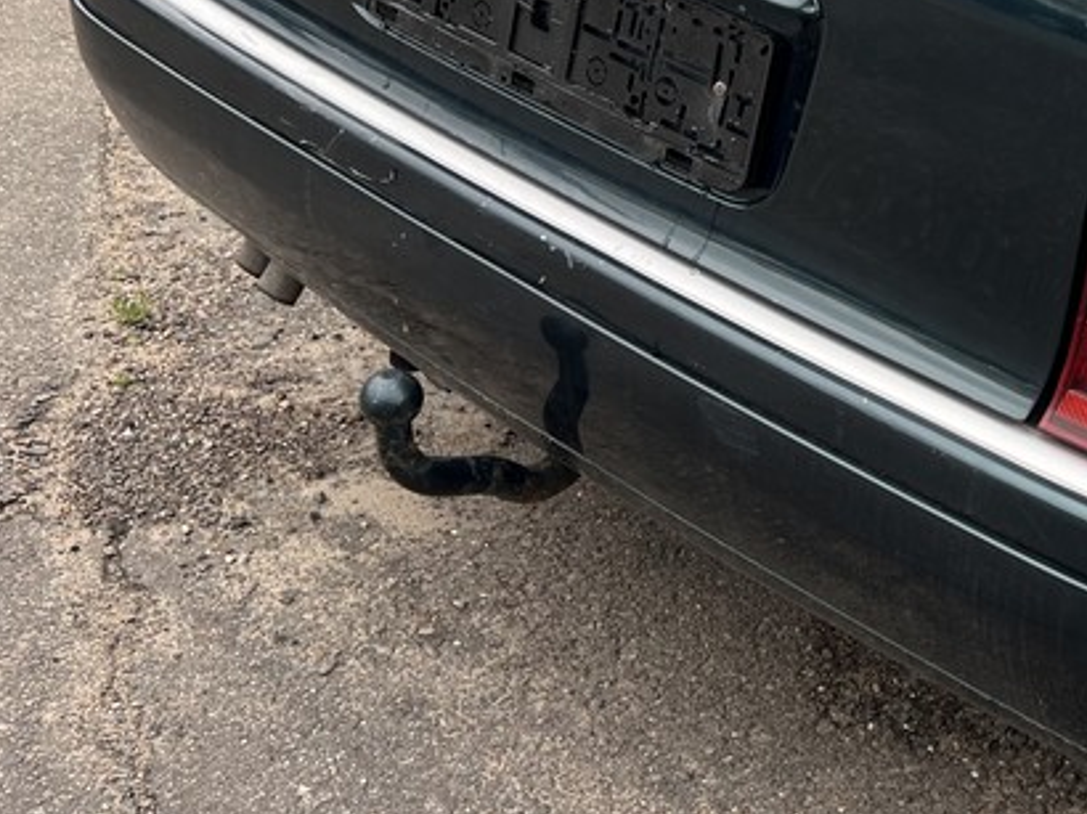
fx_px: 2040
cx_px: 1217
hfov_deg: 27.2
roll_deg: -7.1
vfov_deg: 22.2
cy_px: 130
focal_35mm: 65
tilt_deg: -23.5
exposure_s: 1/304
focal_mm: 5.7
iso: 50
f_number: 1.5
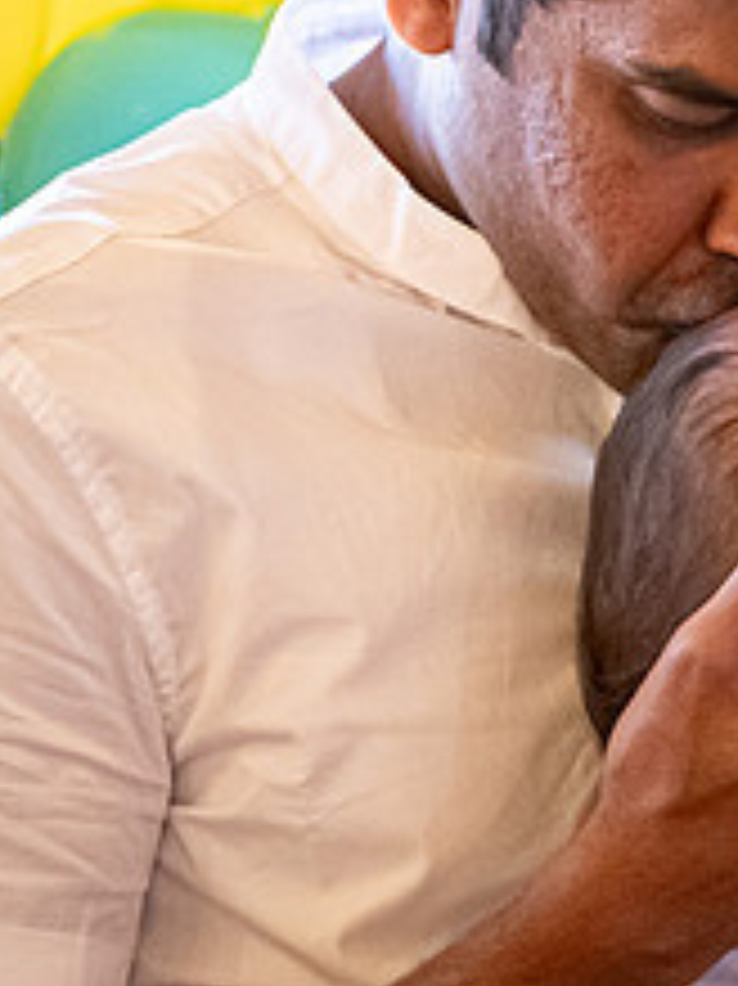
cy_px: 412
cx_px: 1180
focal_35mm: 311
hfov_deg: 4.7
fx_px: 8849
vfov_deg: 6.4
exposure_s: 1/60
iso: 3200
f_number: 2.8
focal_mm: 66
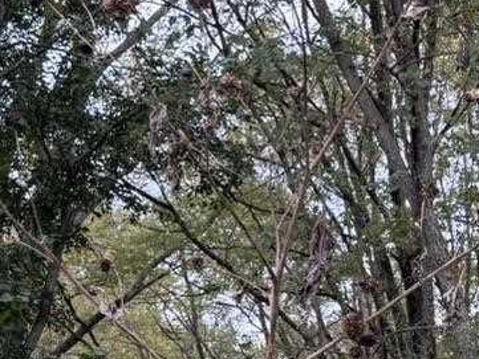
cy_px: 375
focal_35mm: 136
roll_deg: +2.6
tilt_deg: +1.4
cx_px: 594
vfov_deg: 10.8
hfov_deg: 14.0
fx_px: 1883
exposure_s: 1/121
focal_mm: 6.76
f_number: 1.78
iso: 100
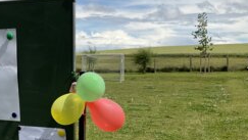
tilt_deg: -6.3
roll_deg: -1.4
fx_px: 342
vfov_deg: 23.0
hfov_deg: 38.3
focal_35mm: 52
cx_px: 48
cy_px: 93
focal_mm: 3
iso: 16
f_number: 1.8
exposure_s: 1/1984
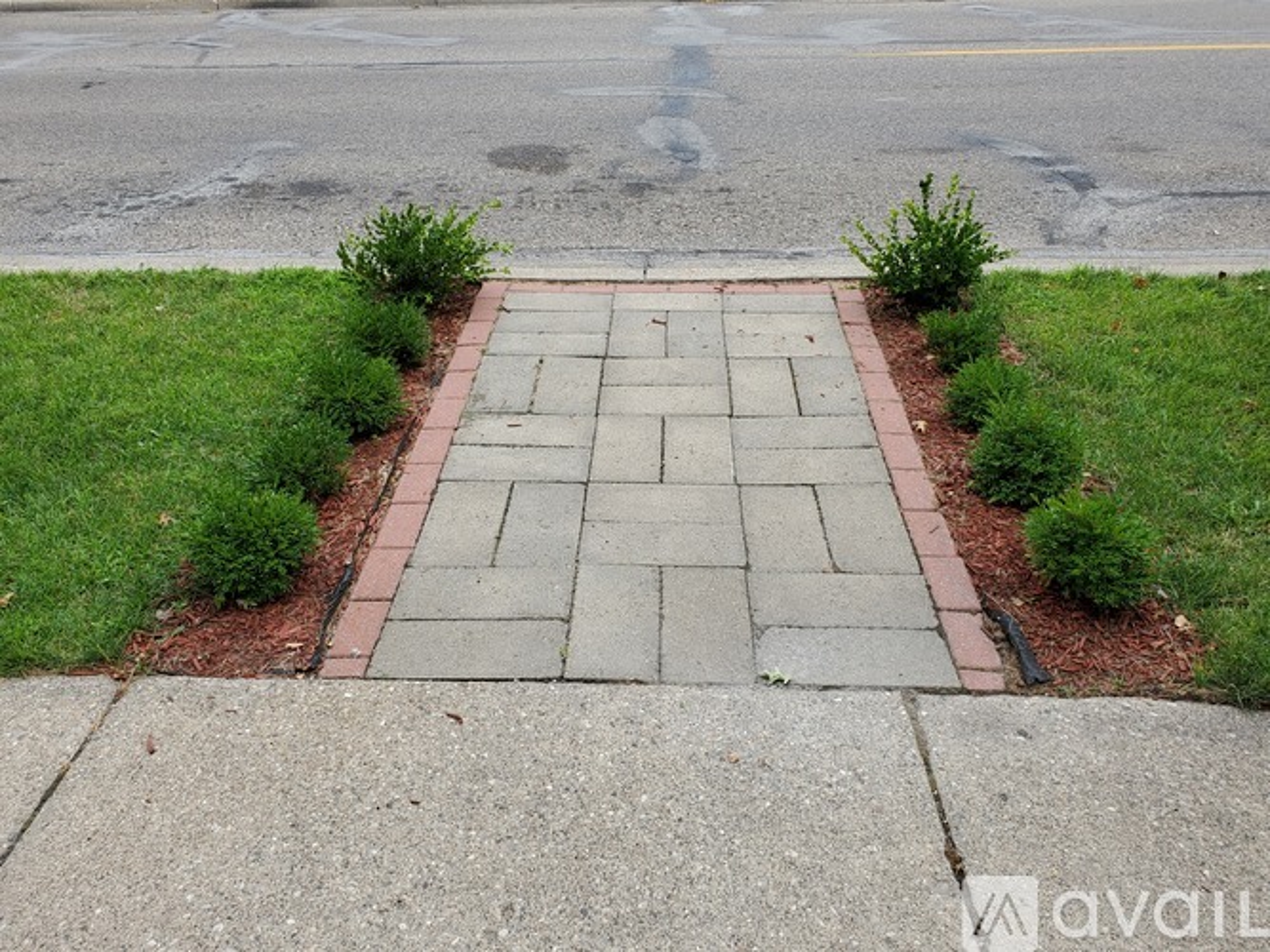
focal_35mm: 26
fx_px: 954
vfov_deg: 53.0
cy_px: 476
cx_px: 635
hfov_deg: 67.3
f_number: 2.4
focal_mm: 4.3
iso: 50
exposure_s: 1/628
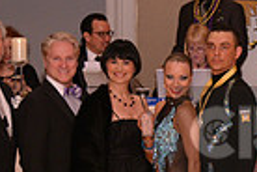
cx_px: 378
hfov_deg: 9.9
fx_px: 1442
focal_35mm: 202
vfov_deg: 6.8
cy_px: 136
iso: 1250
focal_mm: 48
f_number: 4.5
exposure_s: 1/250
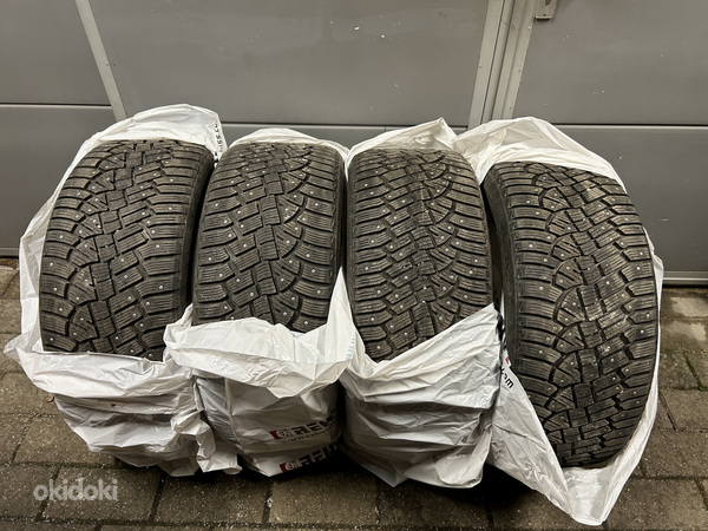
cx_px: 354
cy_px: 266
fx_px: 532
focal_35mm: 26
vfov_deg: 53.1
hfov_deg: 67.3
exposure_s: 1/50
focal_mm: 5.7
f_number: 1.5
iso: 160
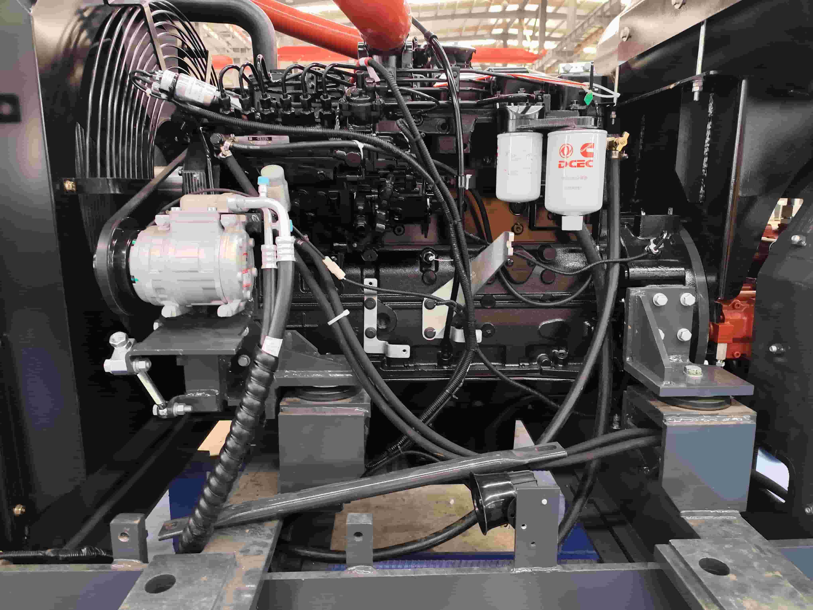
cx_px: 406
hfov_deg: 73.9
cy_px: 305
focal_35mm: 23
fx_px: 540
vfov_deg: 58.9
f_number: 1.65
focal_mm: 6.14
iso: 500
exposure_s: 1/25
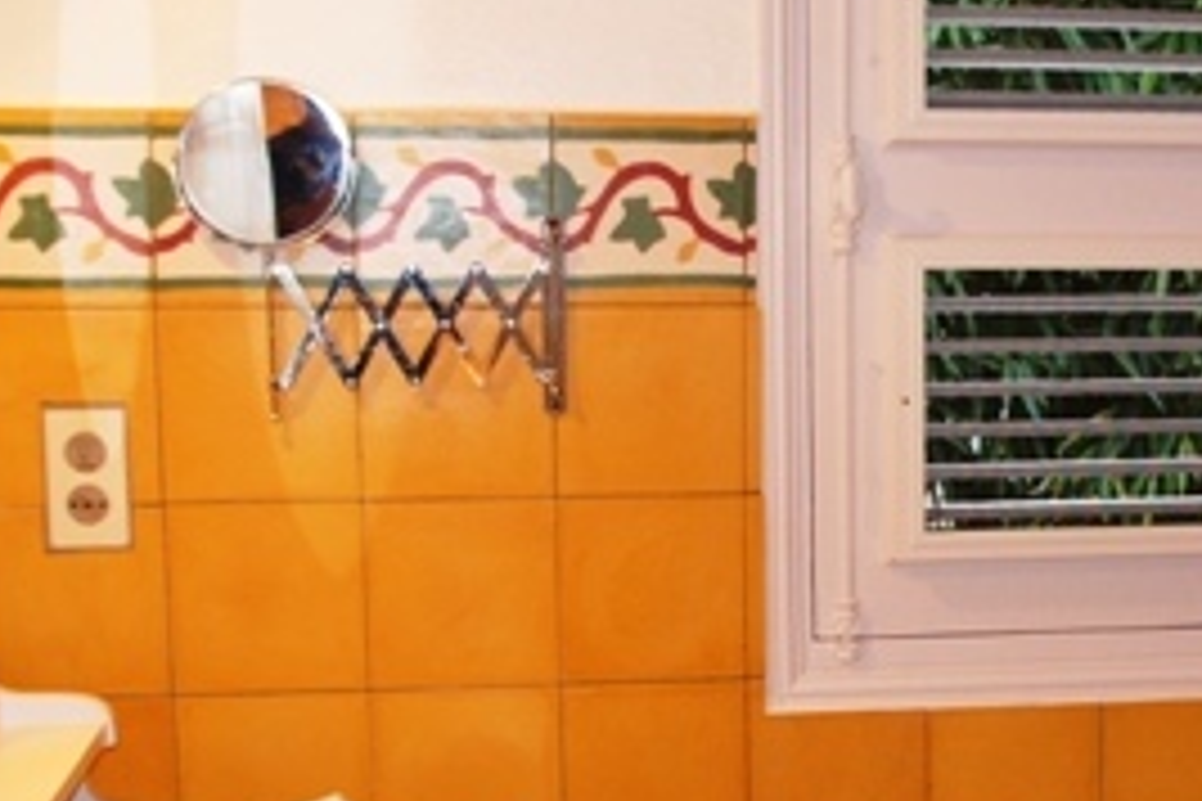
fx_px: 2277
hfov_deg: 28.6
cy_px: 659
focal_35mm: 68
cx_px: 1035
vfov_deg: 19.7
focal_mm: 19
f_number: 4
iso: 800
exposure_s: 1/60
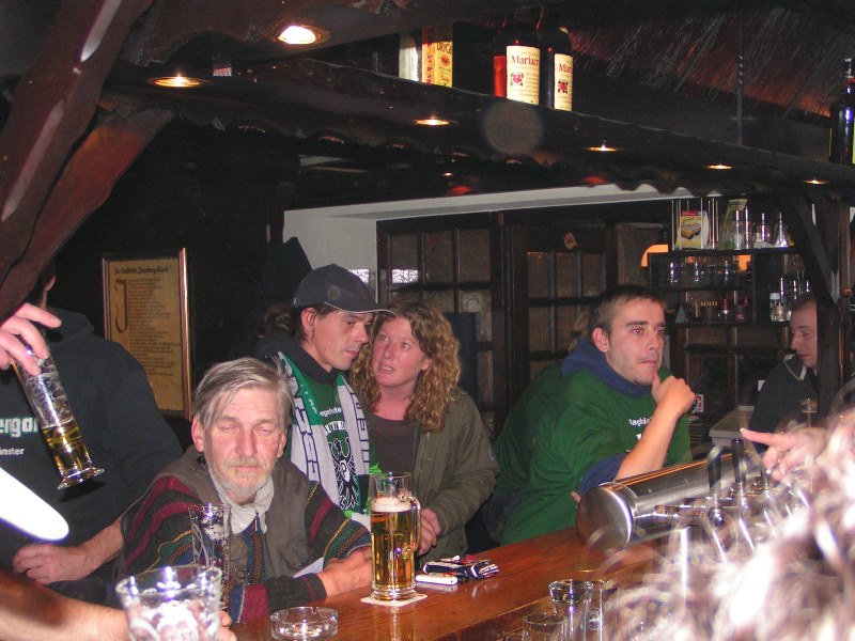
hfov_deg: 38.9
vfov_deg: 29.7
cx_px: 428
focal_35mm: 49
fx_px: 1210
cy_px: 320
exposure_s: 1/50
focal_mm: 7.6
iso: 200
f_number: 2.8
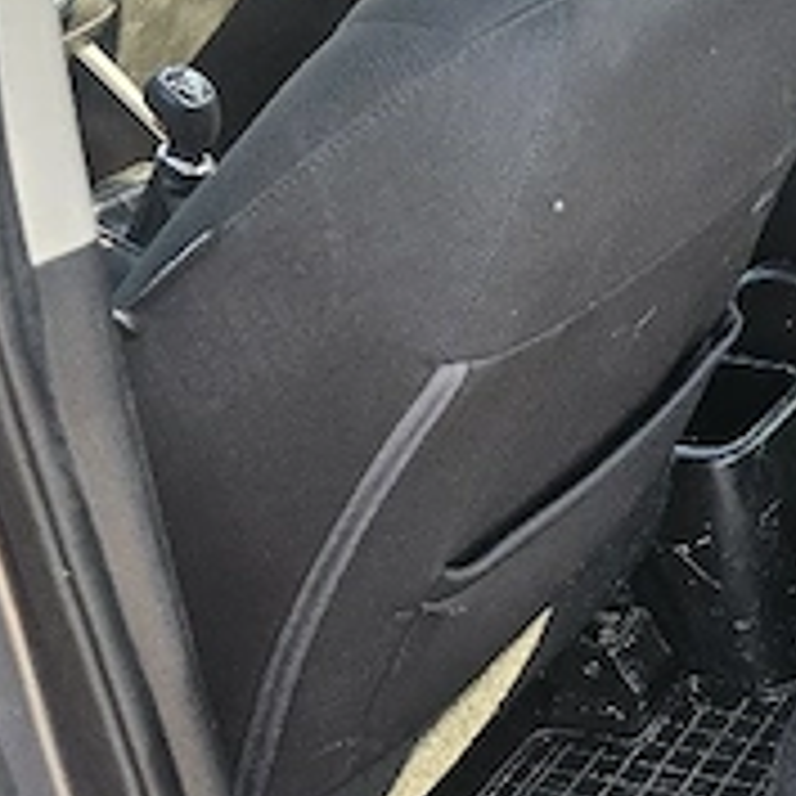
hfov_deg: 21.3
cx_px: 1174
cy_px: 333
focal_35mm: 69
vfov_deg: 25.0
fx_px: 1795
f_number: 1.8
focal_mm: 5.4
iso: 125
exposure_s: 1/182
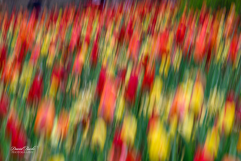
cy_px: 80
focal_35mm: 98
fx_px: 656
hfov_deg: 20.8
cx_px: 120
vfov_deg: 14.0
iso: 72
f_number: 20
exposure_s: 1/13
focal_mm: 98
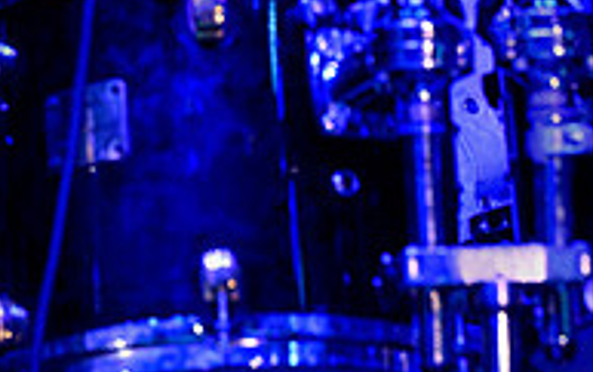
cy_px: -258
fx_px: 11226
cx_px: 335
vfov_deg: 1.9
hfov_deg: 3.0
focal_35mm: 694
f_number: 4
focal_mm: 195
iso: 1250
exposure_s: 1/125
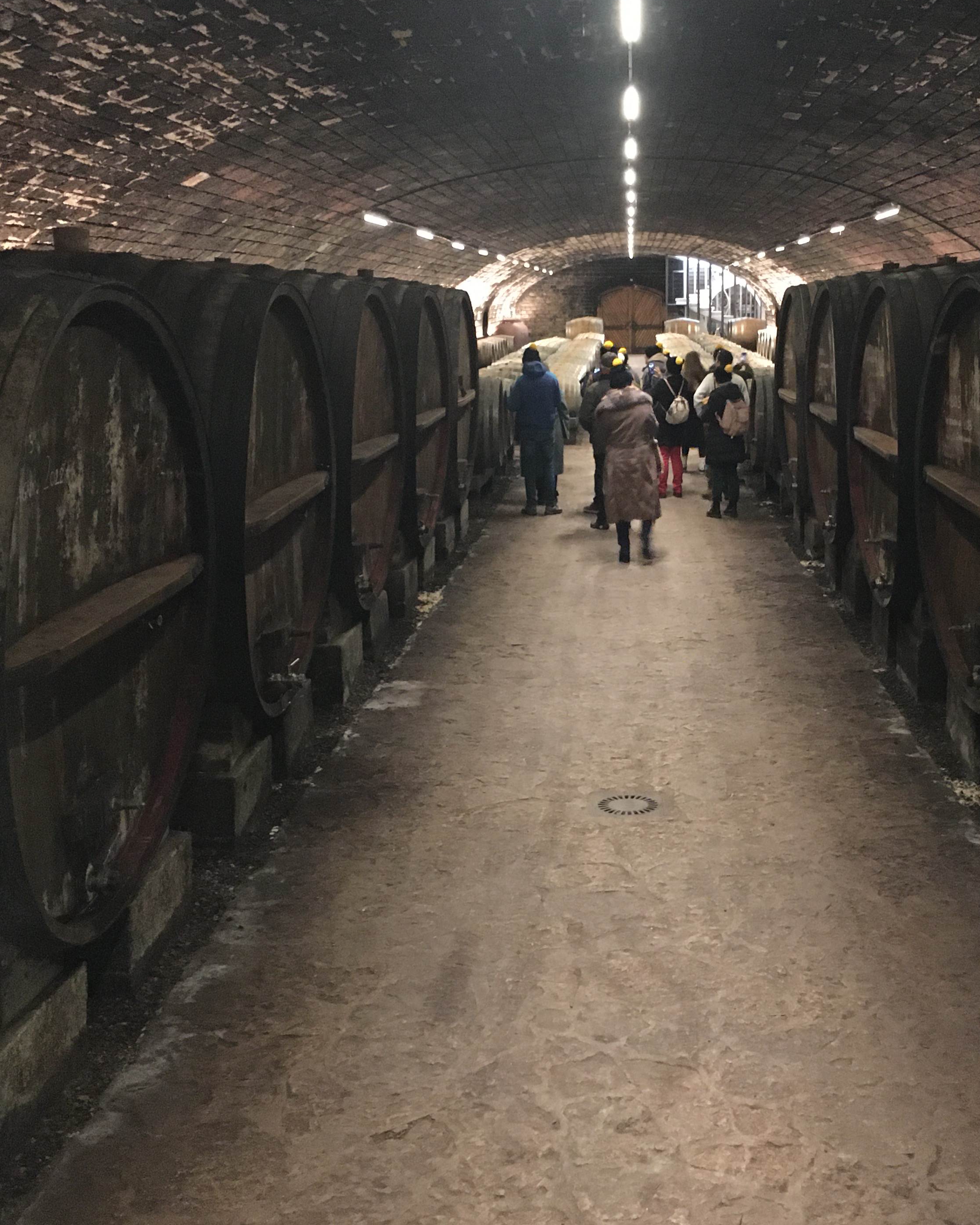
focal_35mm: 41
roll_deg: -0.5
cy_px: 575
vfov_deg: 44.8
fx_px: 1487
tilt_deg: -10.1
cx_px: 598
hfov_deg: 36.3
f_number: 2.2
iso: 500
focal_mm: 4.15
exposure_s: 1/17
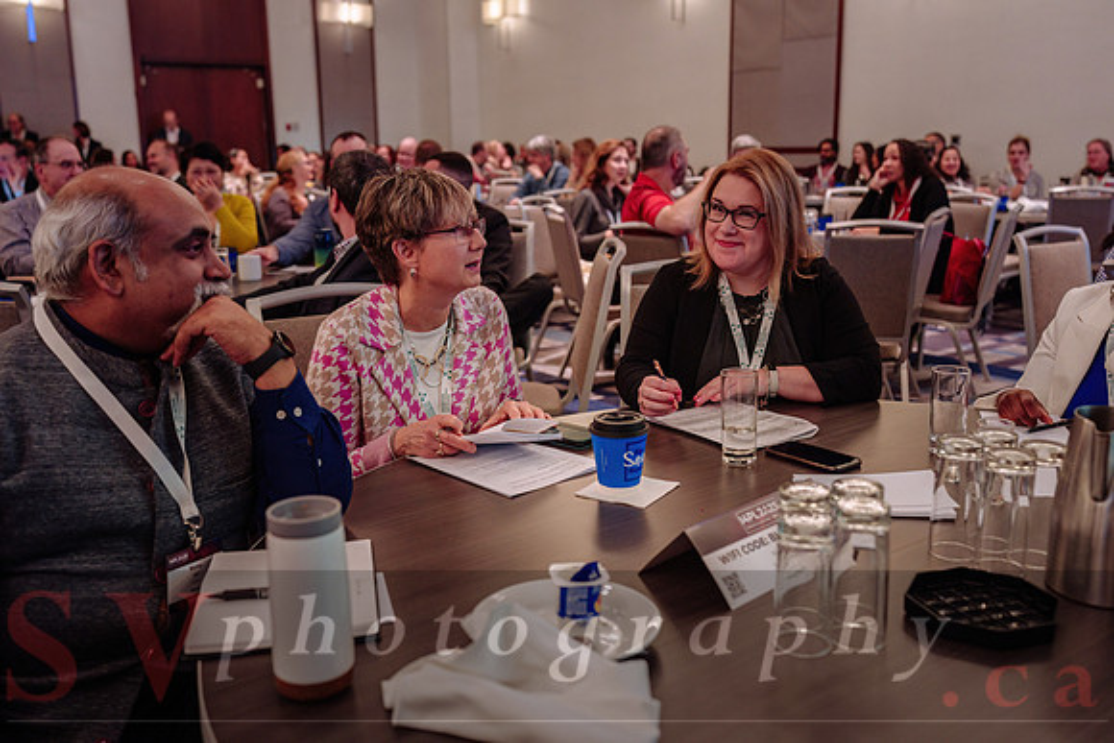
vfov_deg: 38.9
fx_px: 1052
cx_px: 557
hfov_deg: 55.8
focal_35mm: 34
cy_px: 372
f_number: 2.8
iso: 1600
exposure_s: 1/100
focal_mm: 34
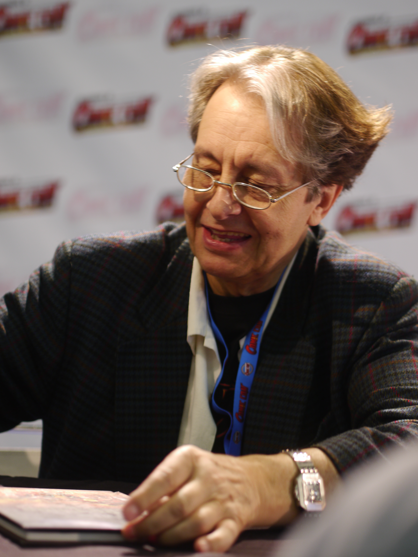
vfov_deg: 21.8
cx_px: 209
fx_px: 1449
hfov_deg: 16.4
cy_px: 278
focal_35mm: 90
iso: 160
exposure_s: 1/50
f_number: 1.8
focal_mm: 45
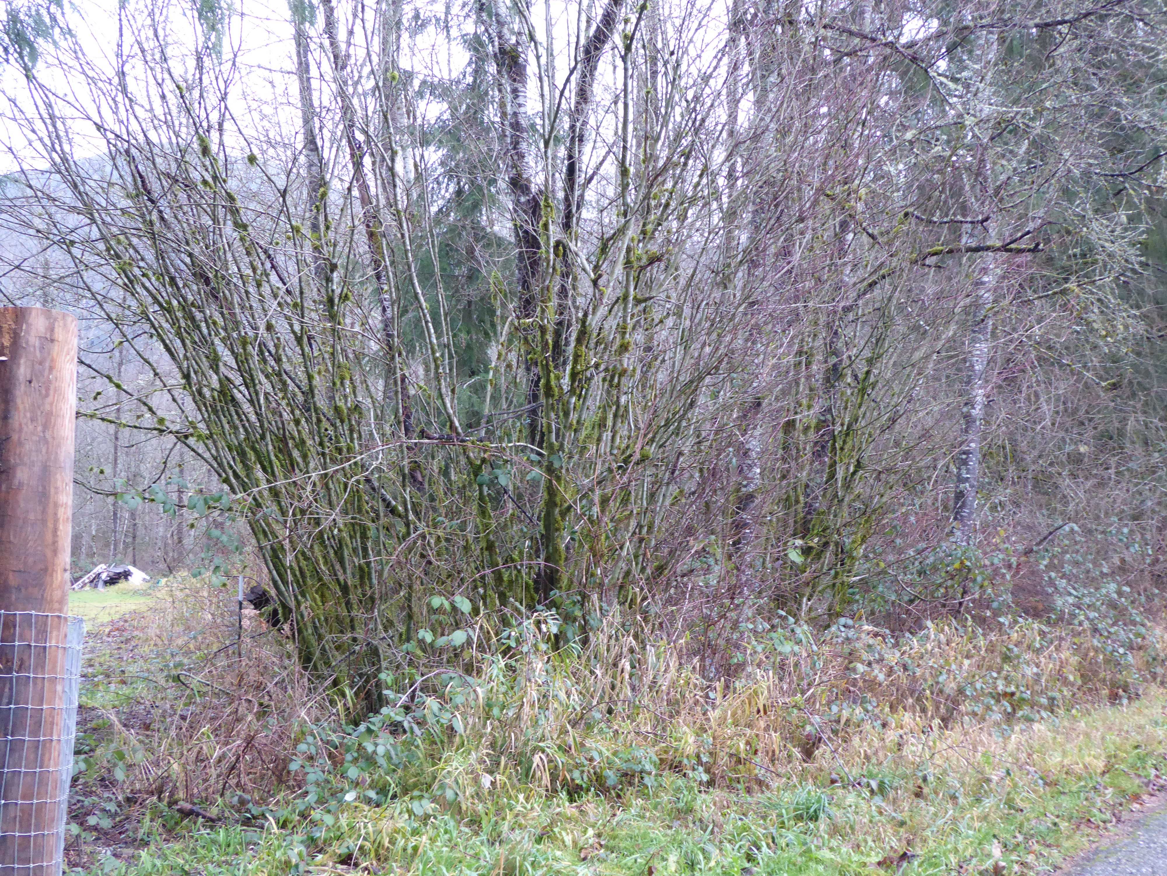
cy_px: 438
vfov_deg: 31.5
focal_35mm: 46
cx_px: 584
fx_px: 1551
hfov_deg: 41.2
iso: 500
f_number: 3.9
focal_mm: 7.8
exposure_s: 1/60
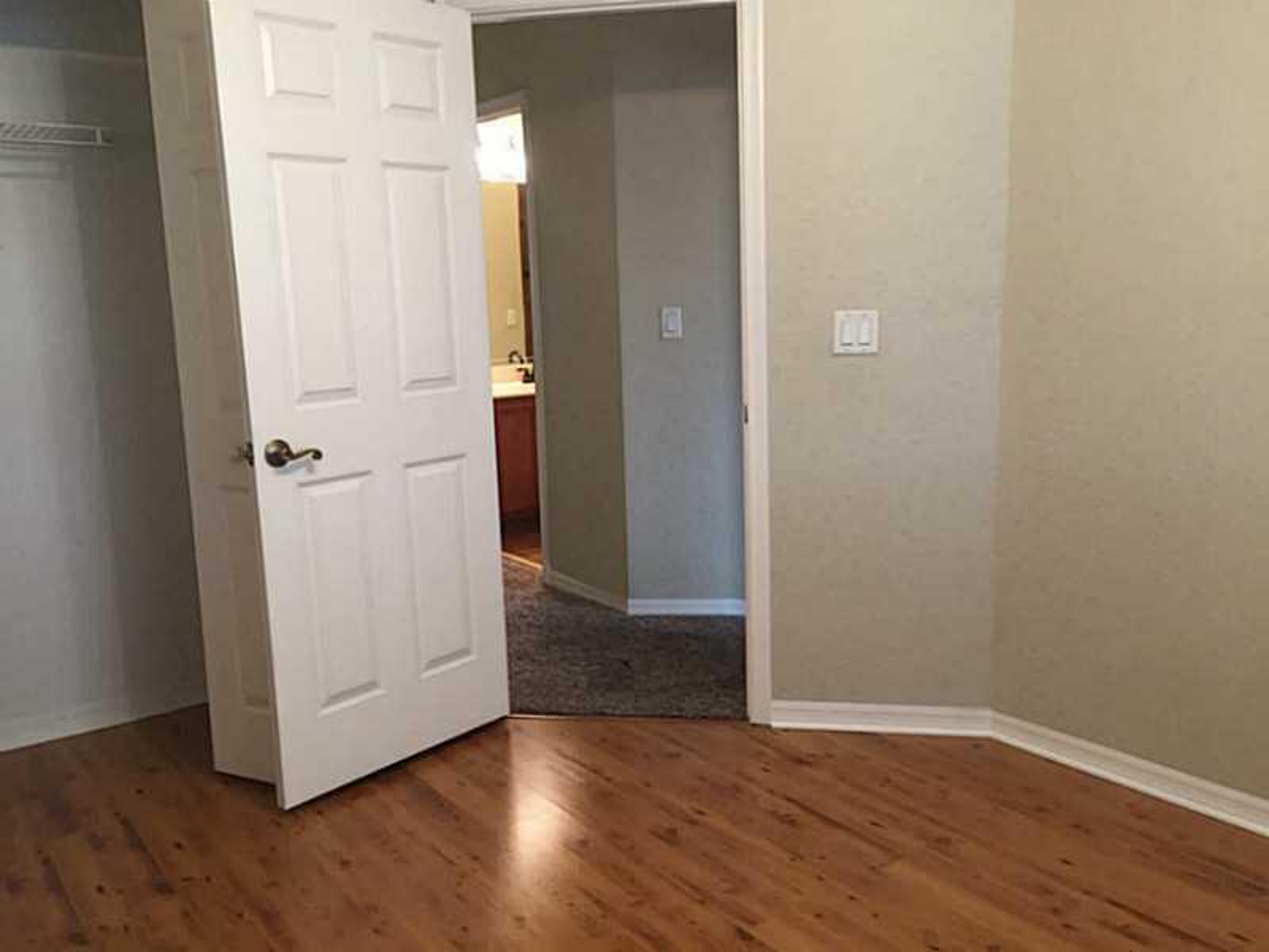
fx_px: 1063
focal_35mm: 29
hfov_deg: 61.7
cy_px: 476
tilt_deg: -8.9
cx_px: 634
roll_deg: +0.8
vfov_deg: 48.2
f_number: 2.2
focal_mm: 4.15
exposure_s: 1/30
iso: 80
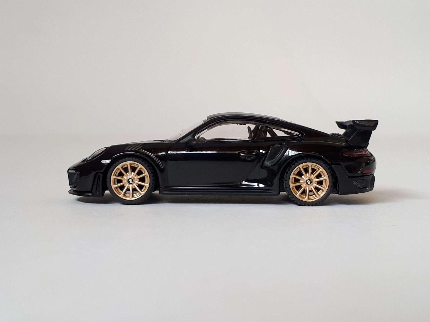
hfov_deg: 65.3
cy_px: 161
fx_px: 335
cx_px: 215
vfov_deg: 51.4
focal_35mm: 27
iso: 40
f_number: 1.9
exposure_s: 1/50
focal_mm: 3.6
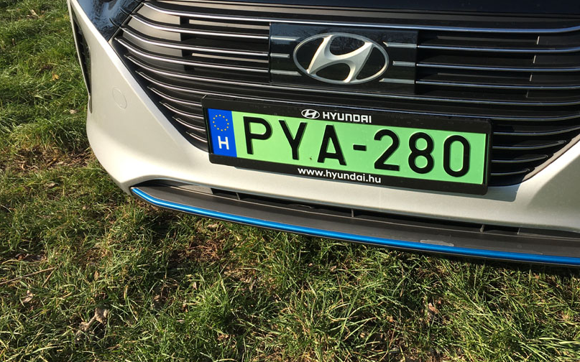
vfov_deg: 32.6
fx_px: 616
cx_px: 356
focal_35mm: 39
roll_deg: -0.3
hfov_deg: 50.0
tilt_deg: -25.6
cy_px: 131
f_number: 2.2
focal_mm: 4.15
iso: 25
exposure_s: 1/1131
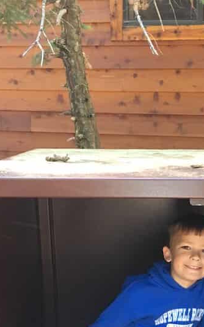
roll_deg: -0.9
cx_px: 184
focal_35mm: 69
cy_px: 298
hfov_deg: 18.5
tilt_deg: -18.2
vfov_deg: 28.6
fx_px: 614
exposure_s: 1/30
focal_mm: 4.15
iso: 100
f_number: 2.2
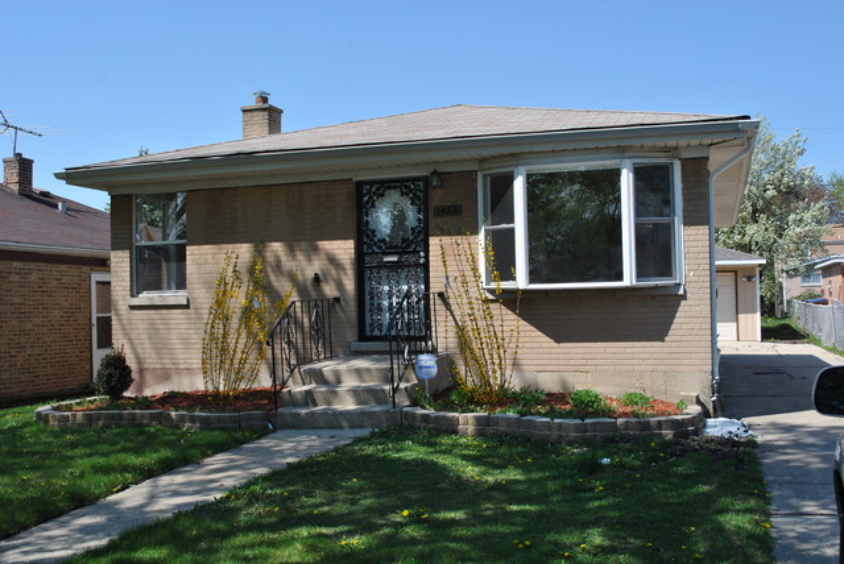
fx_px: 915
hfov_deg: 49.5
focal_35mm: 39
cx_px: 422
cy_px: 282
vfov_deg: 34.3
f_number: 7.1
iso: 100
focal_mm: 26
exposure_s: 1/250
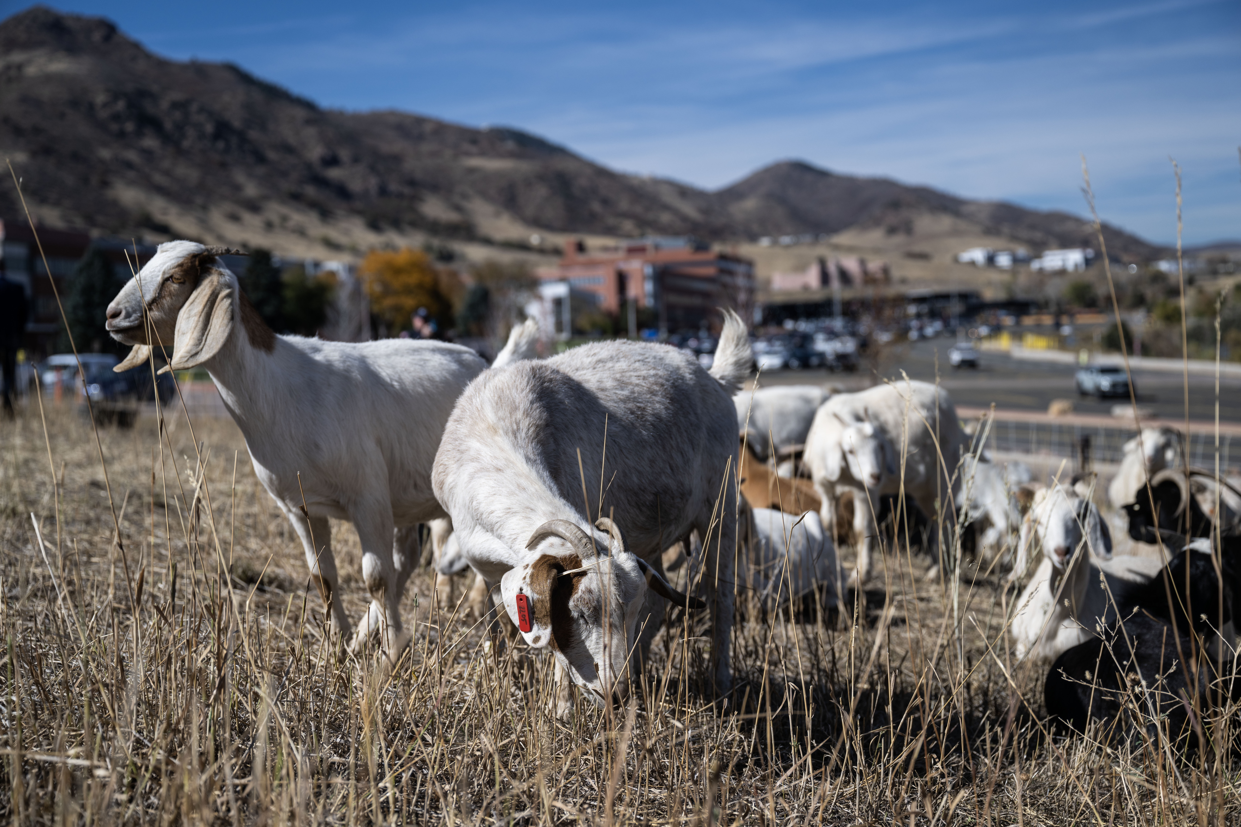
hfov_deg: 37.5
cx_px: 620
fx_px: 1827
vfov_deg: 25.5
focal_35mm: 53
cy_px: 414
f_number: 4
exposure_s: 1/2000
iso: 64
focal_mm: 53
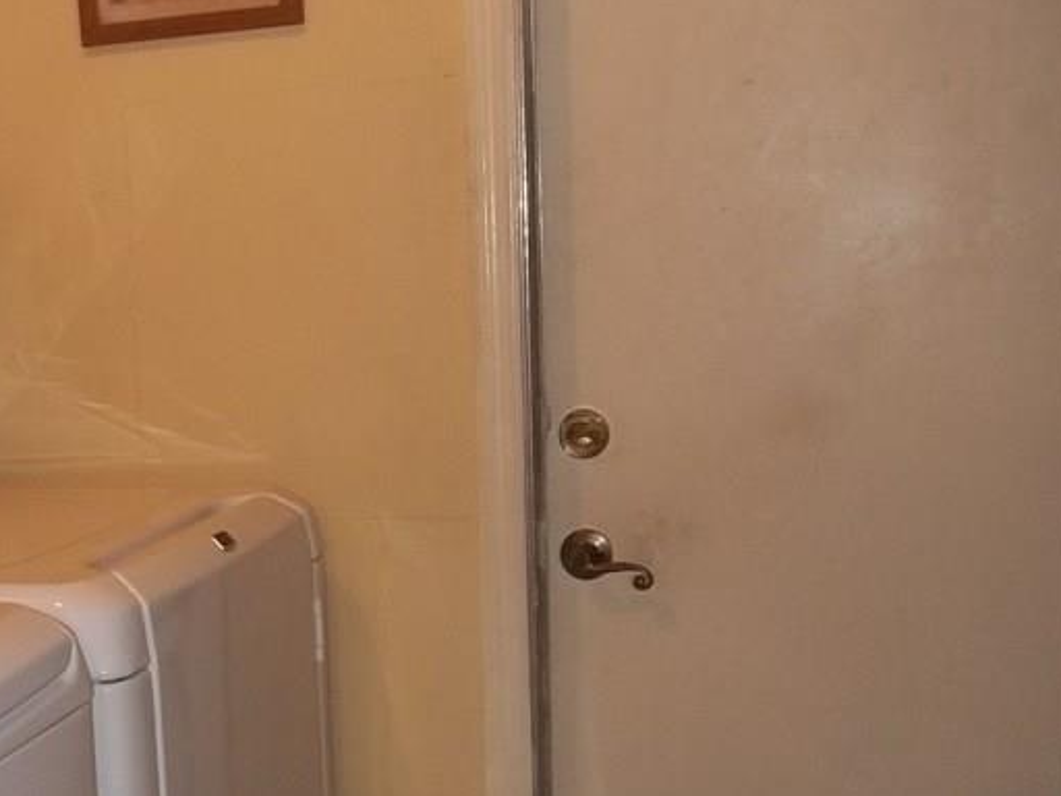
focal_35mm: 64
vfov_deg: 22.7
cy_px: 622
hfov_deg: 28.5
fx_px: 1962
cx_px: 12
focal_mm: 5.7
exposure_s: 1/30
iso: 160
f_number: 2.9
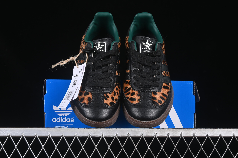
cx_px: 119
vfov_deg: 18.2
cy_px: 79
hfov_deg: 27.0
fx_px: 496
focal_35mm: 75
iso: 160
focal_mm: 50
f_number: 6.3
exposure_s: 1/60
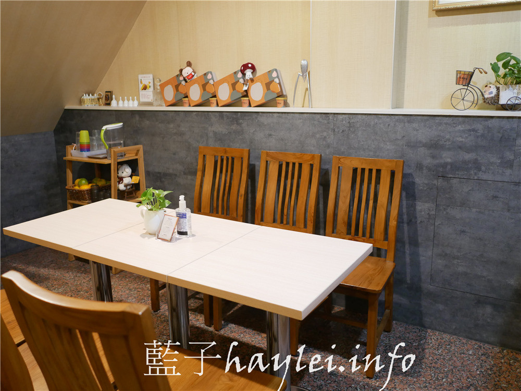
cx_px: 260
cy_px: 196
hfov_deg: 60.0
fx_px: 452
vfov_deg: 46.8
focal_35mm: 30
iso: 1000
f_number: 1.7
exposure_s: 1/60
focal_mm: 15
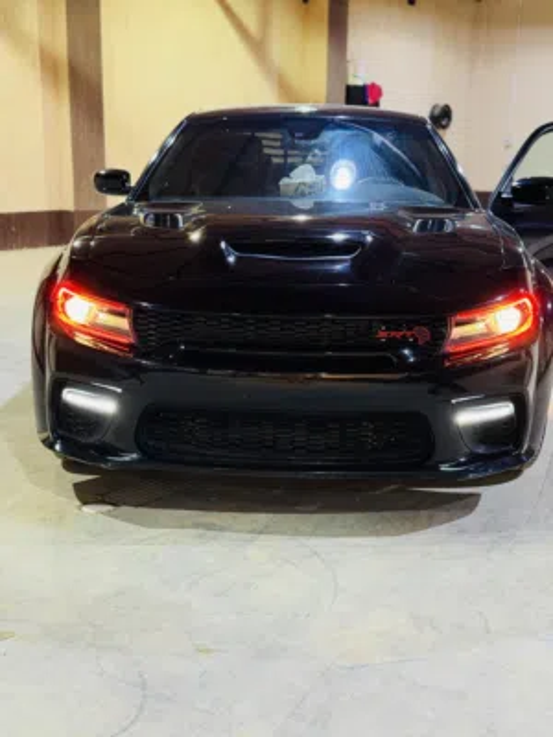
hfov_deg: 30.3
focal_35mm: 48
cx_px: 276
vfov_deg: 39.7
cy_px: 368
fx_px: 1022
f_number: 1.78
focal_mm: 6.76
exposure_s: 1/33
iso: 320
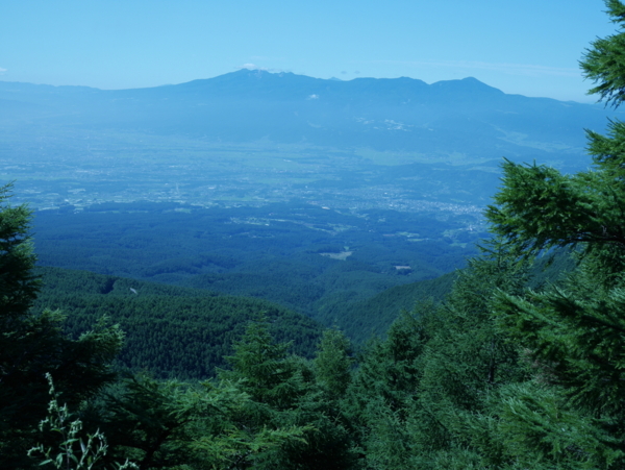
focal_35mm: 48
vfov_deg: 30.3
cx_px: 312
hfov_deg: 39.6
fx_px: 867
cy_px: 235
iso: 200
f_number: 8
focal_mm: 24
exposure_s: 1/320
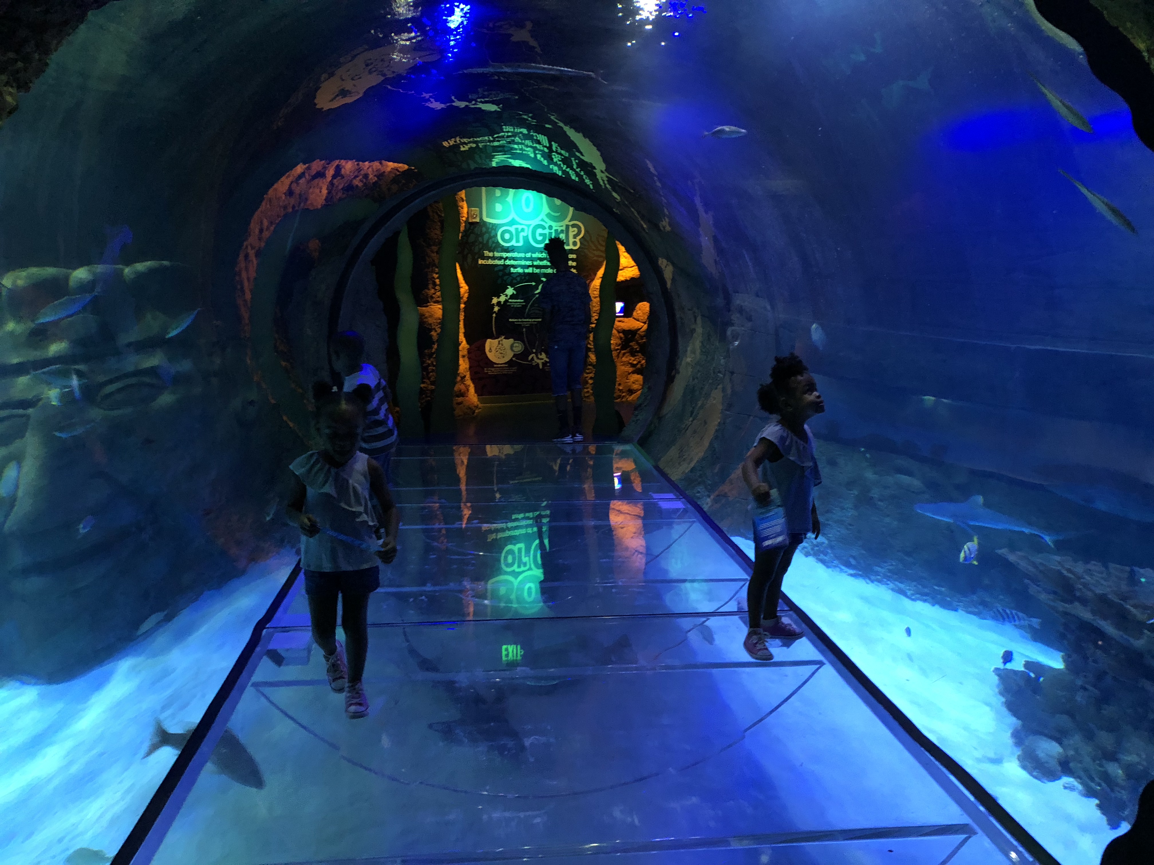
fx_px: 933
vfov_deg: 49.7
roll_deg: -1.0
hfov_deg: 63.4
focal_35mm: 28
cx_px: 577
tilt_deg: -10.2
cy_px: 432
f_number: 1.8
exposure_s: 1/7
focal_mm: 3.99
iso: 100
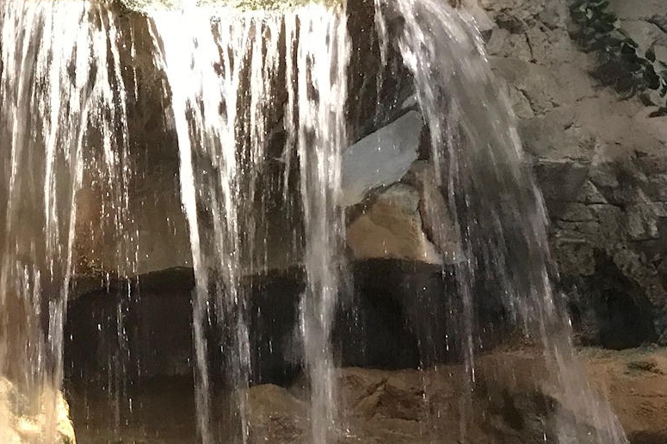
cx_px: 65
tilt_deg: -3.3
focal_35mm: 77
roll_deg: +1.0
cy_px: 250
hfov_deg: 25.5
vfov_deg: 17.7
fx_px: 1426
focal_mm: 3.99
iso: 100
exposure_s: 1/9
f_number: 1.8
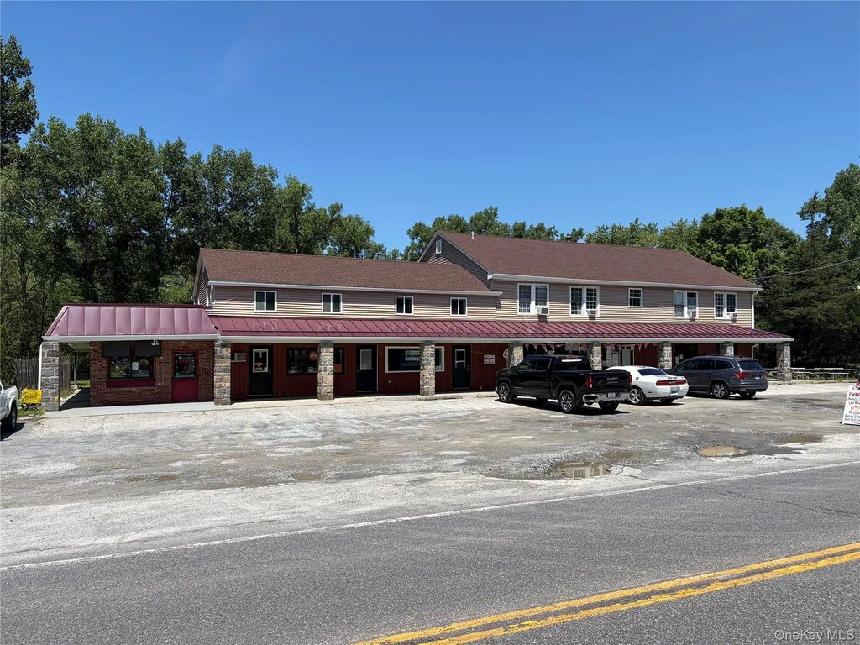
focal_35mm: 26
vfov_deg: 53.1
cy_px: 322
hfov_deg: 67.3
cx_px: 430
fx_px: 646
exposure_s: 1/5348
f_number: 1.6
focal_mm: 5.96
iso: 64
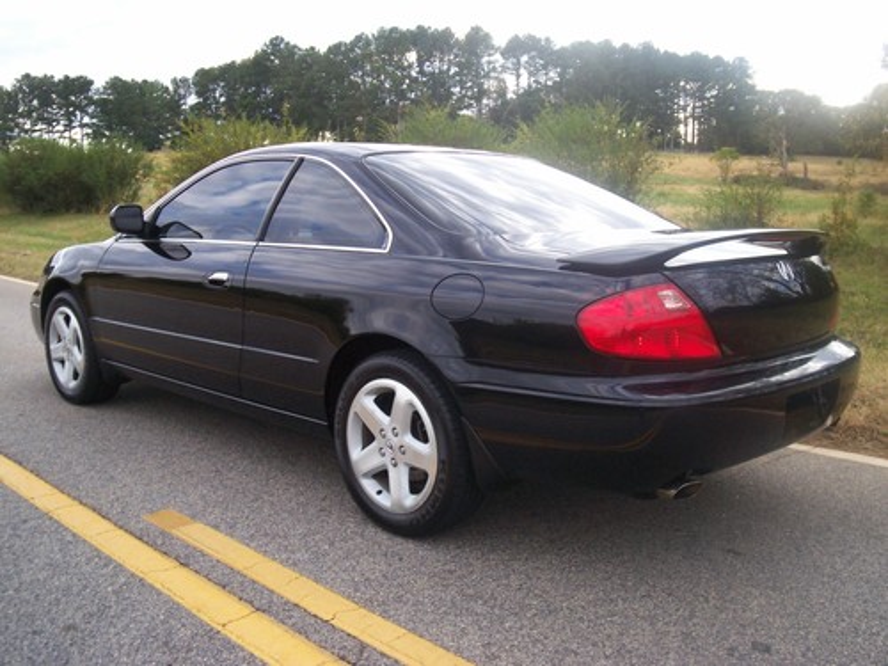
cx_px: 444
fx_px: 924
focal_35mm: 36
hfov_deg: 51.4
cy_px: 333
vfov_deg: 39.7
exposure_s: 1/147
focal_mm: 5.9
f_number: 4.5
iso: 100
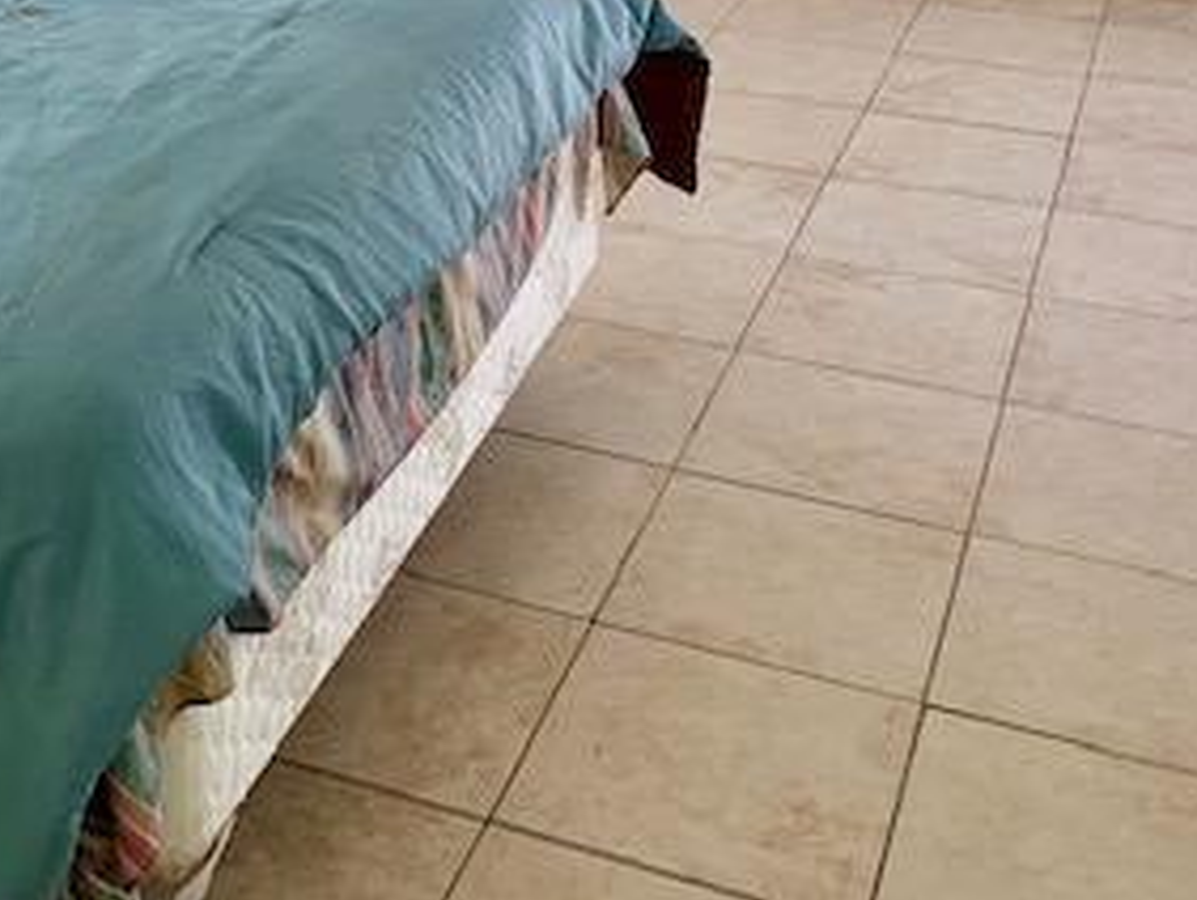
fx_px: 2042
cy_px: -115
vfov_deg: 23.2
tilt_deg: -14.9
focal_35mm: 59
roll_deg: +1.8
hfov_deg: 31.6
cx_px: 204
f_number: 1.8
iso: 100
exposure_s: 1/80
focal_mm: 4.25
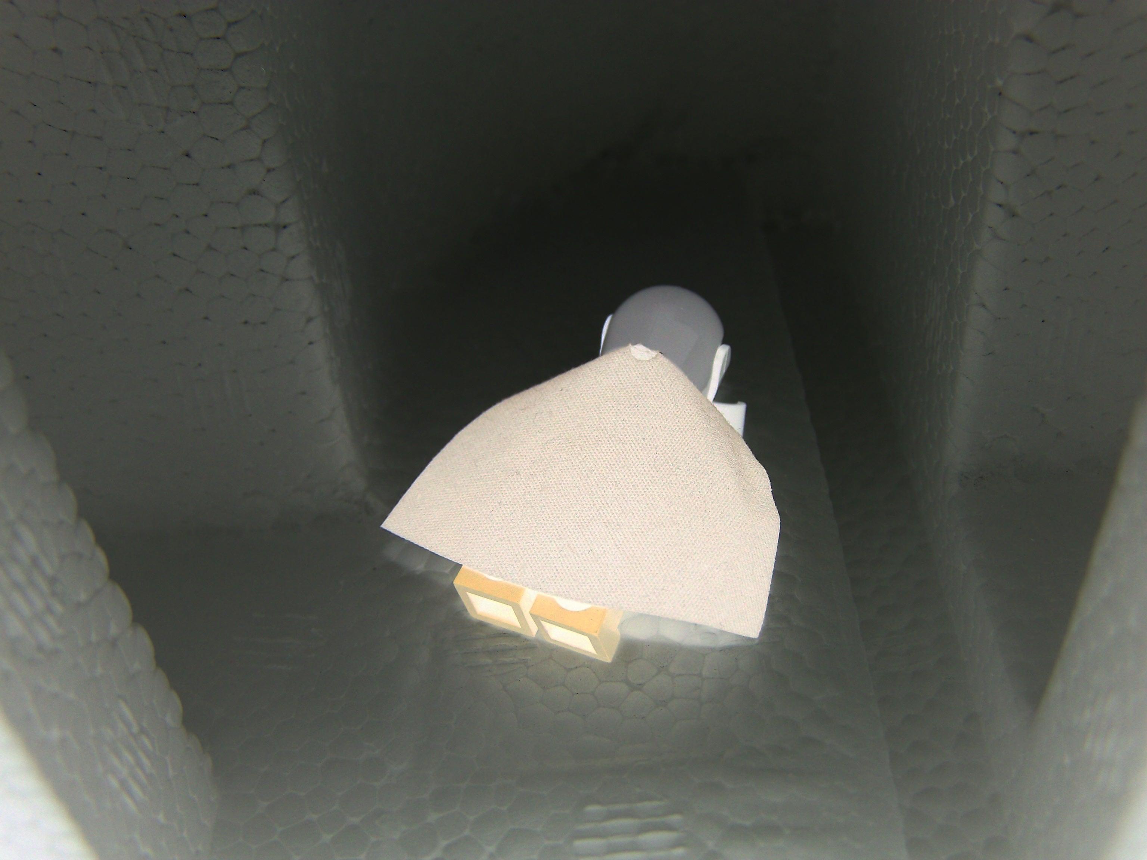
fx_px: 1259
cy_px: 430
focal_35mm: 38
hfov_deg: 49.0
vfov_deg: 37.7
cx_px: 574
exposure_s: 1/60
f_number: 2.8
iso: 80
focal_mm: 6.3
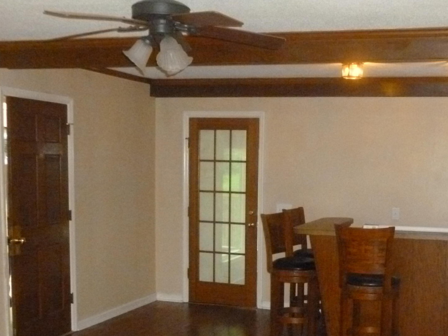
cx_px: 308
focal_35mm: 50
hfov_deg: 37.7
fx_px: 647
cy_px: 244
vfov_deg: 28.7
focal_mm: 5
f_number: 3.3
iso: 1000
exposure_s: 1/60
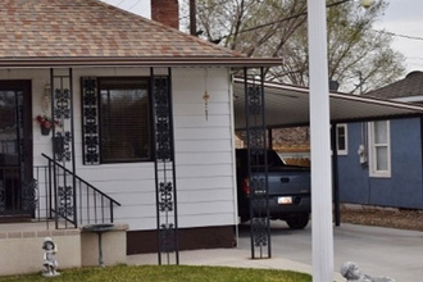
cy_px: 130
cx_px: 72
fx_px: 787
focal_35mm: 67
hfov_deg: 29.3
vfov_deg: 20.3
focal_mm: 23
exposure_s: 1/200
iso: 100
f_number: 10
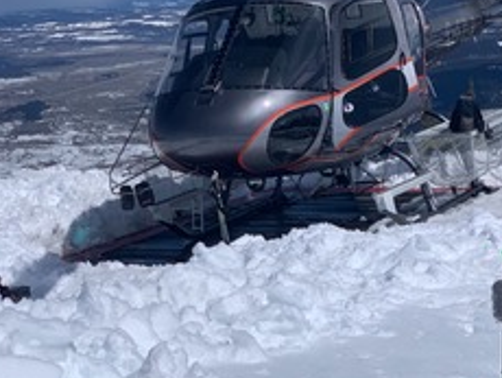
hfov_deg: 17.3
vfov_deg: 13.0
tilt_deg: -4.2
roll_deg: +4.7
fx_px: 1640
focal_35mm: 113
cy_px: 47
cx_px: 391
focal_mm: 6
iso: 16
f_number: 2.4
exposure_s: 1/4785
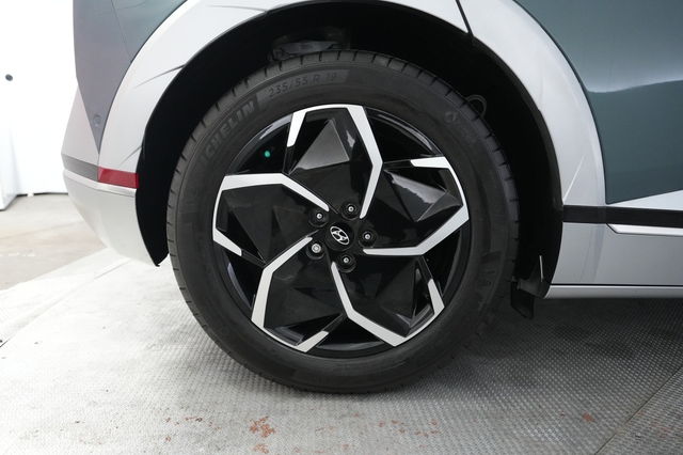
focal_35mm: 24
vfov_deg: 53.1
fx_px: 455
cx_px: 342
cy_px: 228
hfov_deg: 73.8
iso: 4000
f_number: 2.8
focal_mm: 24
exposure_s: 1/160
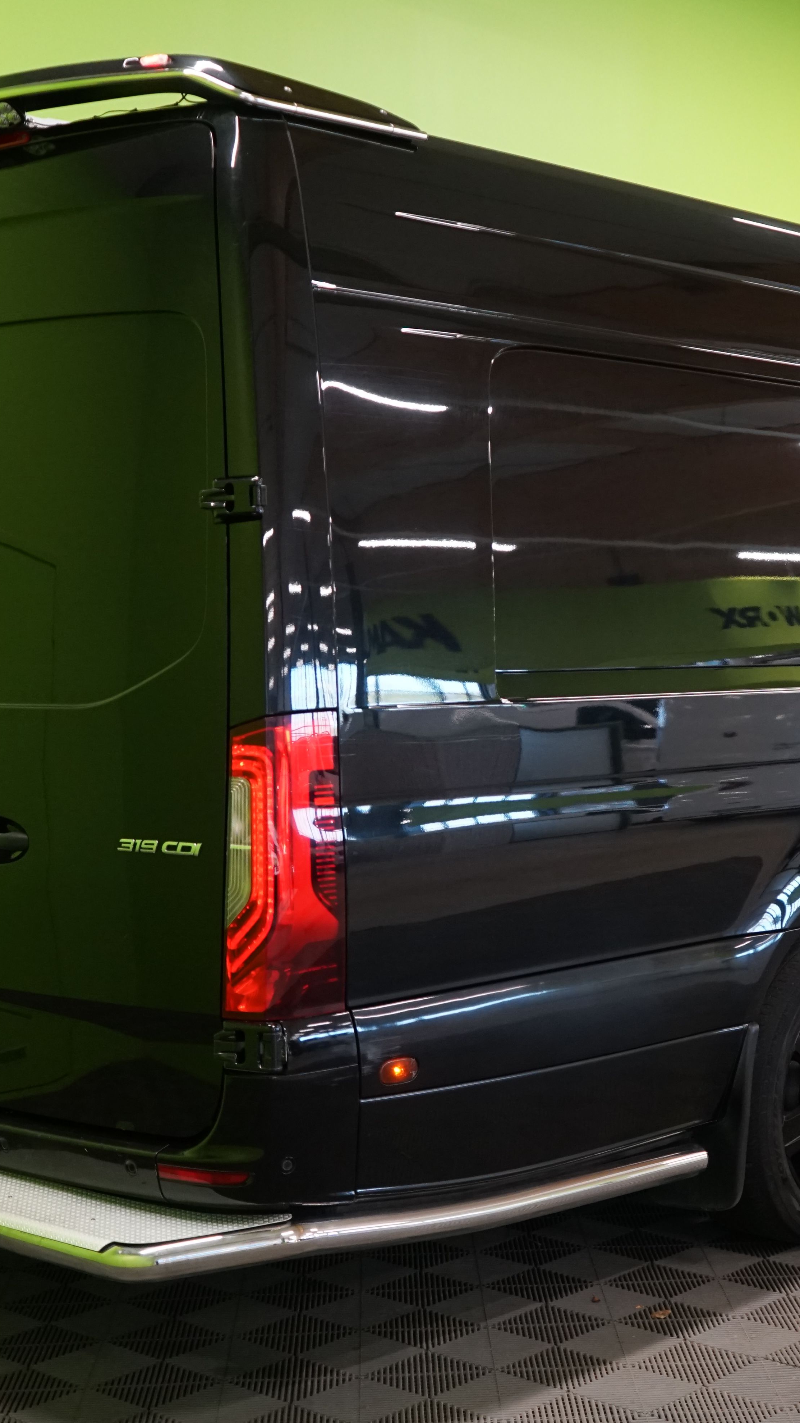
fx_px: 2036
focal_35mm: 54
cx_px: 544
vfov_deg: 38.5
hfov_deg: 22.1
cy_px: 711
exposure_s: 1/160
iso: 2000
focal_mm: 34
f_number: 4
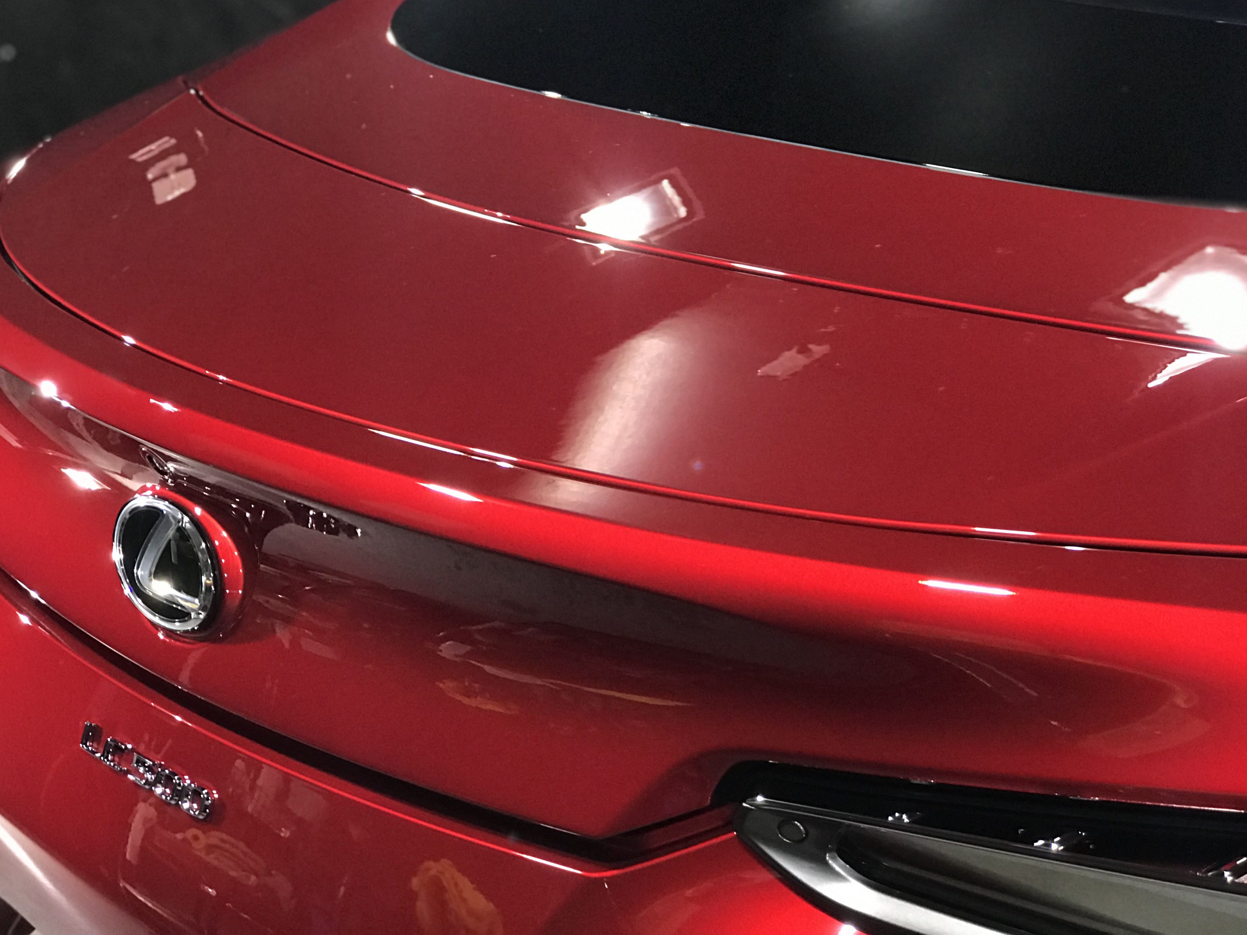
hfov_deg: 27.0
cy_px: 345
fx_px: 2594
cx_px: 635
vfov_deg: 20.4
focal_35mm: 72
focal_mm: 6.6
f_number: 2.8
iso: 400
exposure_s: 1/60
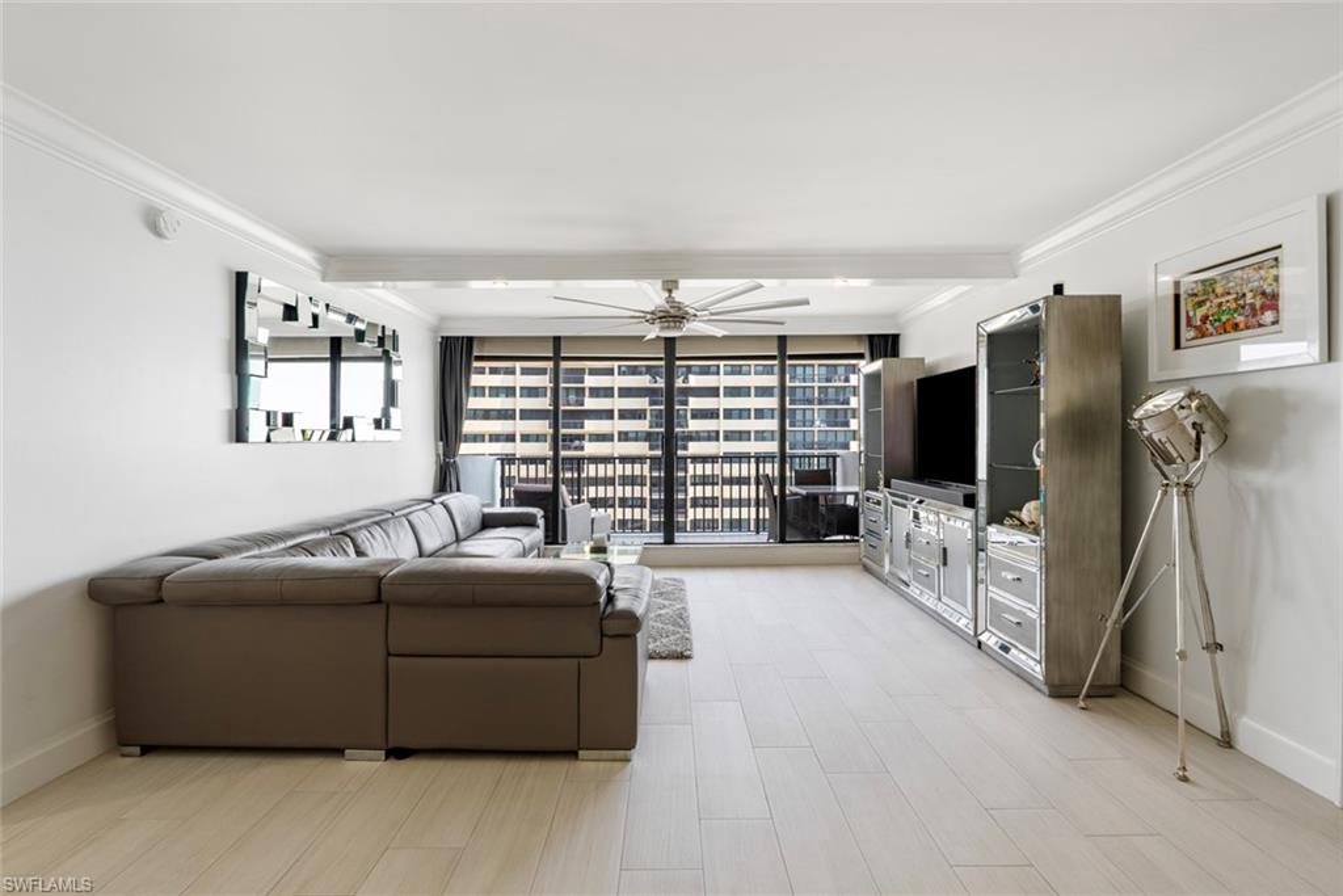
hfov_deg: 96.7
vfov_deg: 73.8
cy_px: 448
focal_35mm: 16
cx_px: 672
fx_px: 597
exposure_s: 1/3
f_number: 9
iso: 100
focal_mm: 16
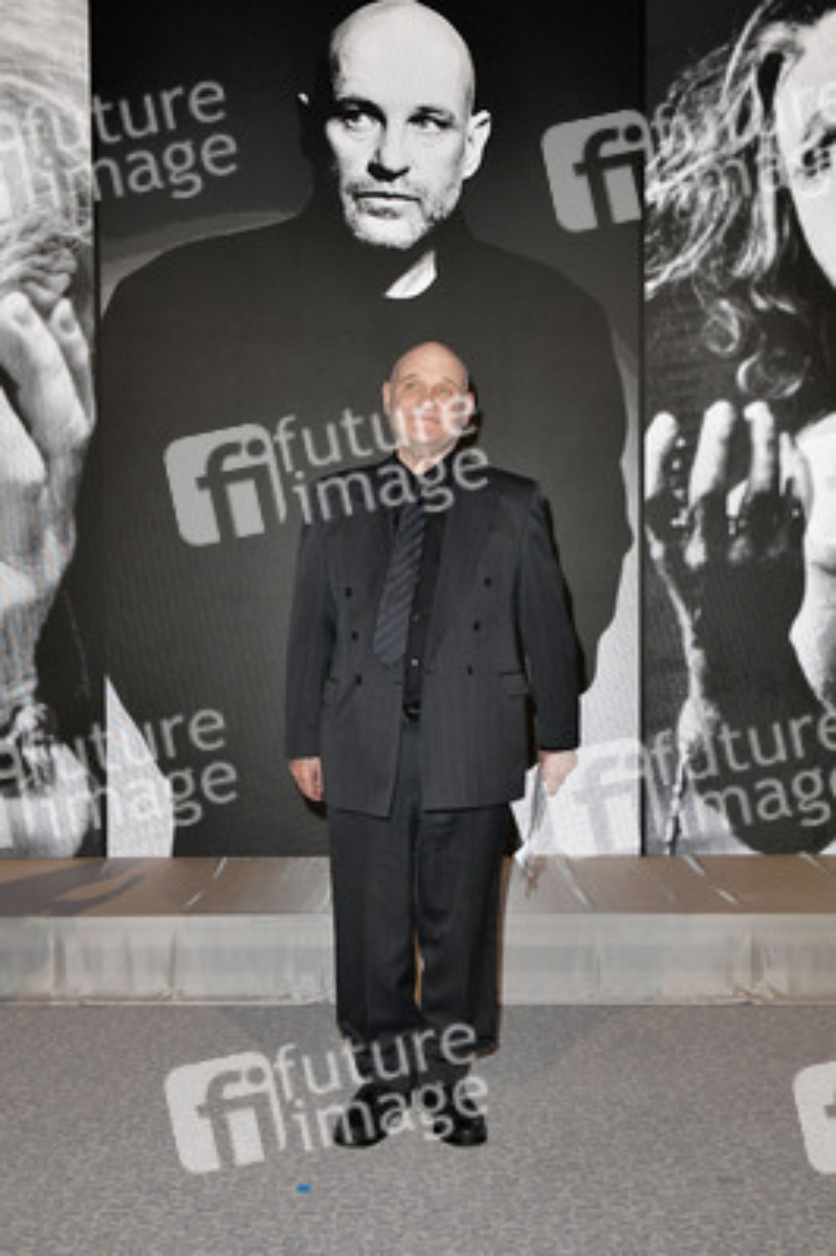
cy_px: 628
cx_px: 418
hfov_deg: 35.0
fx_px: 1326
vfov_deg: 50.7
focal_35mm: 38
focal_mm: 38
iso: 2000
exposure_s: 1/250
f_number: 6.3
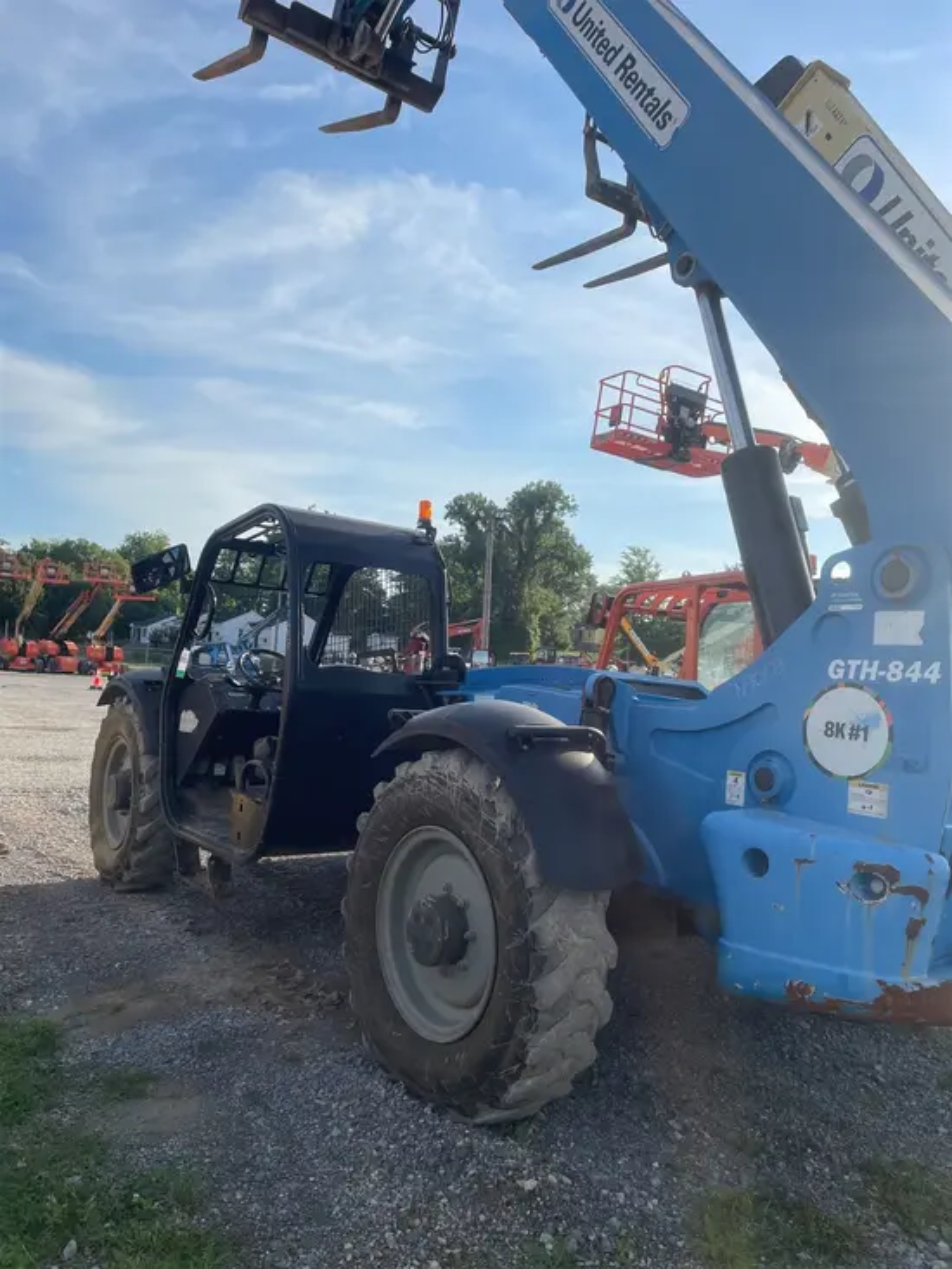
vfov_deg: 67.3
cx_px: 476
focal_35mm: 26
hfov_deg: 53.1
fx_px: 953
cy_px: 634
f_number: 1.6
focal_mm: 4.2
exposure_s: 1/4132
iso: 32
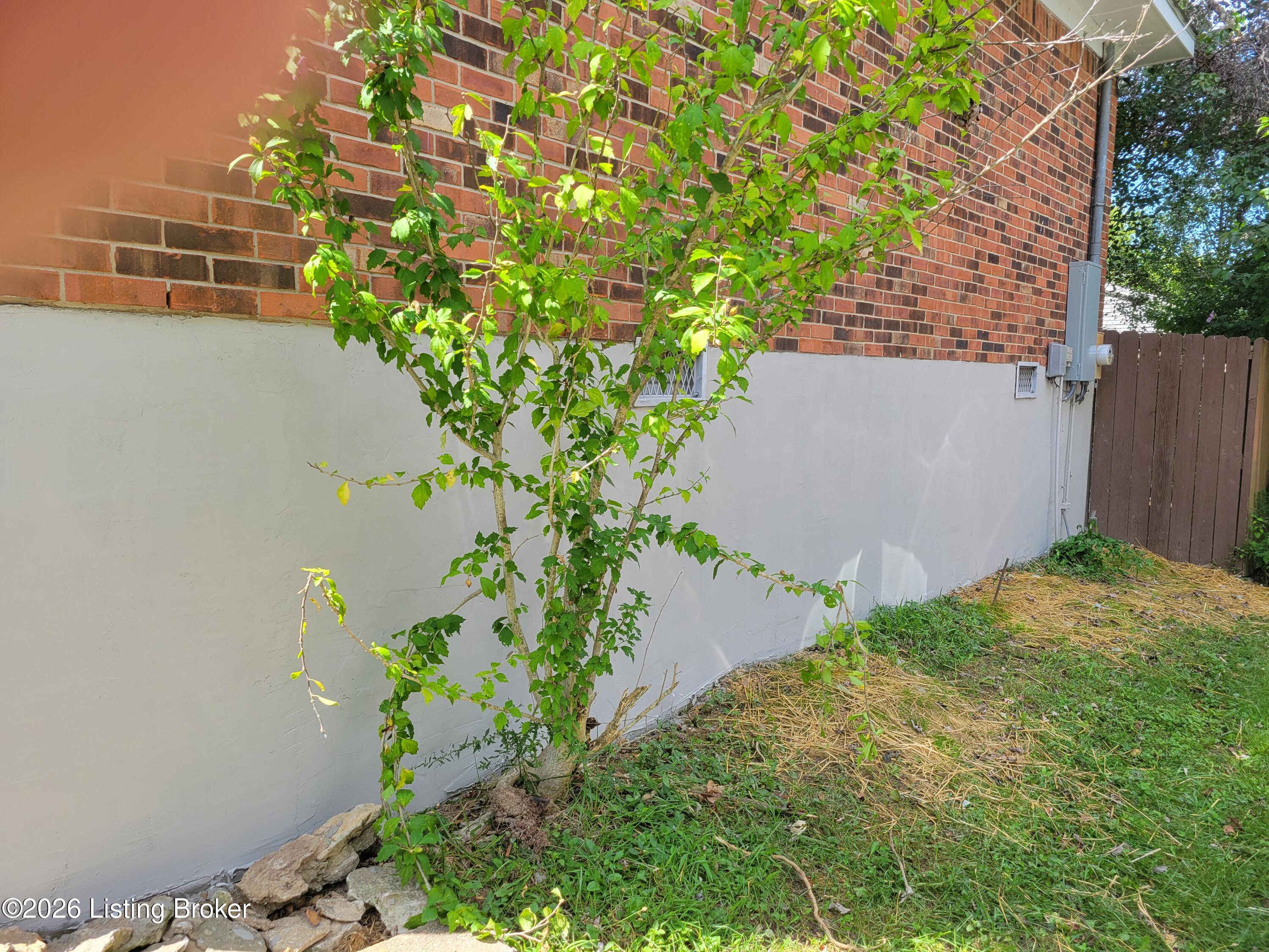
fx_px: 953
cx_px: 634
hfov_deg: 67.3
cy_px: 476
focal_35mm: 26
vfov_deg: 53.1
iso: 40
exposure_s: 1/440
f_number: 1.8
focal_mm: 5.4
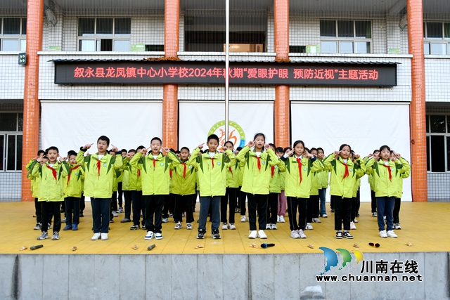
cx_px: 225
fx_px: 413
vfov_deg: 40.0
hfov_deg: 57.2
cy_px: 150
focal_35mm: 33
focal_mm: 22
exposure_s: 1/100
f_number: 5
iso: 100
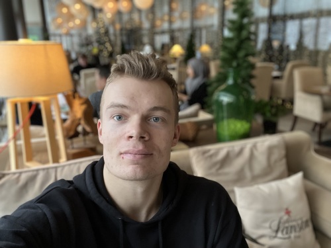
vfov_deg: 46.8
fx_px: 287
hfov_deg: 60.0
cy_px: 124
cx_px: 166
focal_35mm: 30
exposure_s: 1/33
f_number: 2.2
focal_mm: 2.71
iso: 250
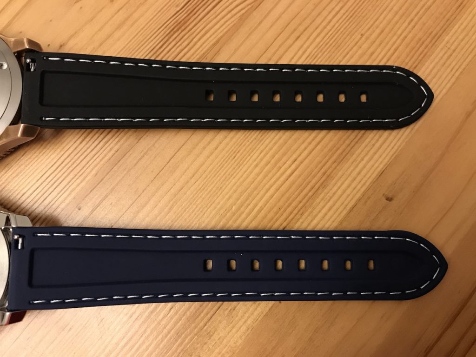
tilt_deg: -82.5
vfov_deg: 49.7
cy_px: 178
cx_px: 238
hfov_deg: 63.4
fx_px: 385
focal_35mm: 28
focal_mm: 3.99
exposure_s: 1/15
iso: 50
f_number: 1.8
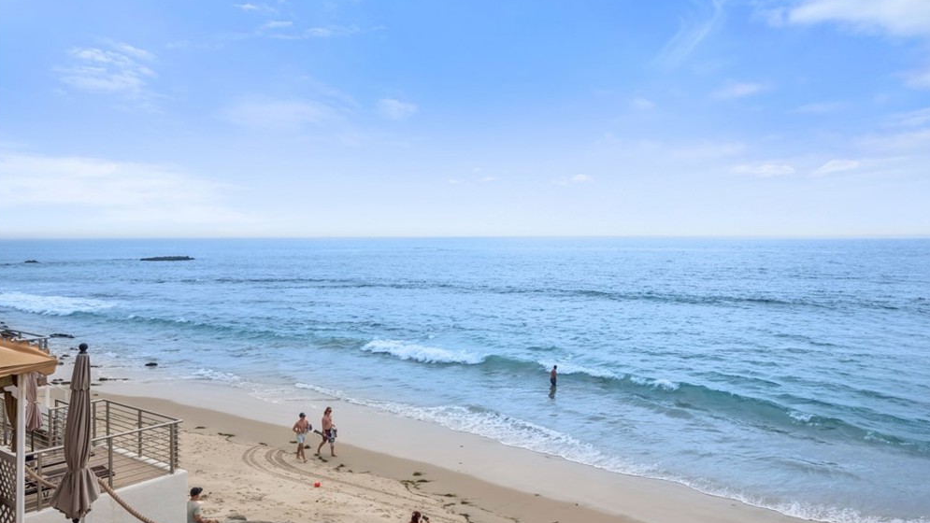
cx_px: 472
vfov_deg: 41.5
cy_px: 238
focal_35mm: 28
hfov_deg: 67.9
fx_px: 691
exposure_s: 1/500
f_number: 8
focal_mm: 26
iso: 80
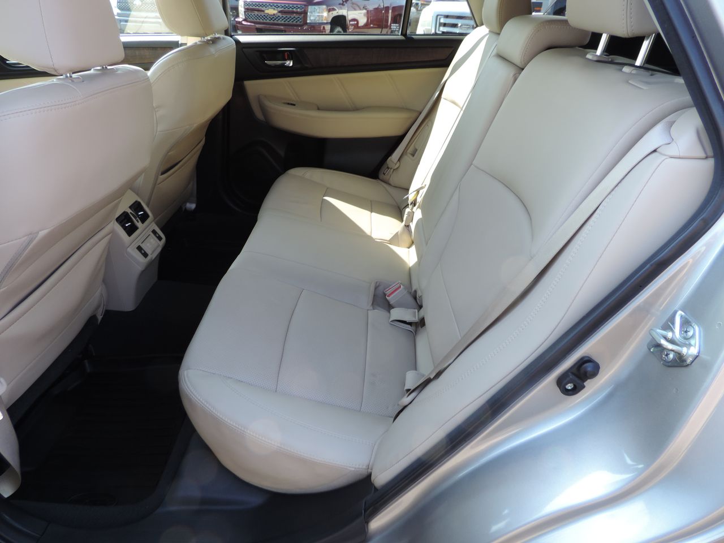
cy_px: 272
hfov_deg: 71.6
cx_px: 362
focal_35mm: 24
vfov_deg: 56.8
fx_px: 502
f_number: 3
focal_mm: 4.3
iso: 80
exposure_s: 1/60
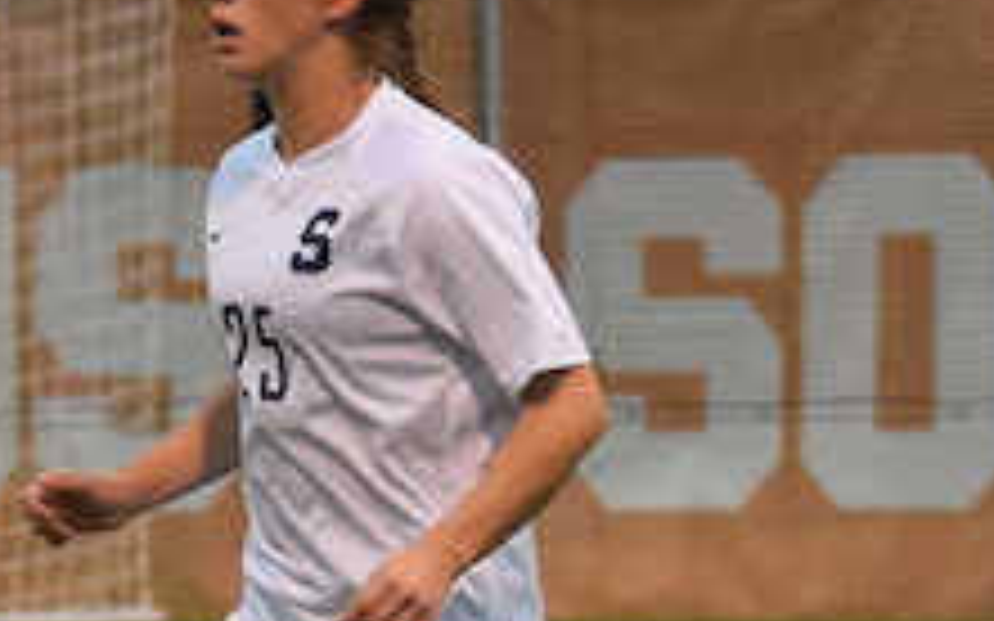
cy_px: 387
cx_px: 211
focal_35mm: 624
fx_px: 16900
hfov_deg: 3.4
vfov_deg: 2.1
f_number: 4.5
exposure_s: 1/500
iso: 2200
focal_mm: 86
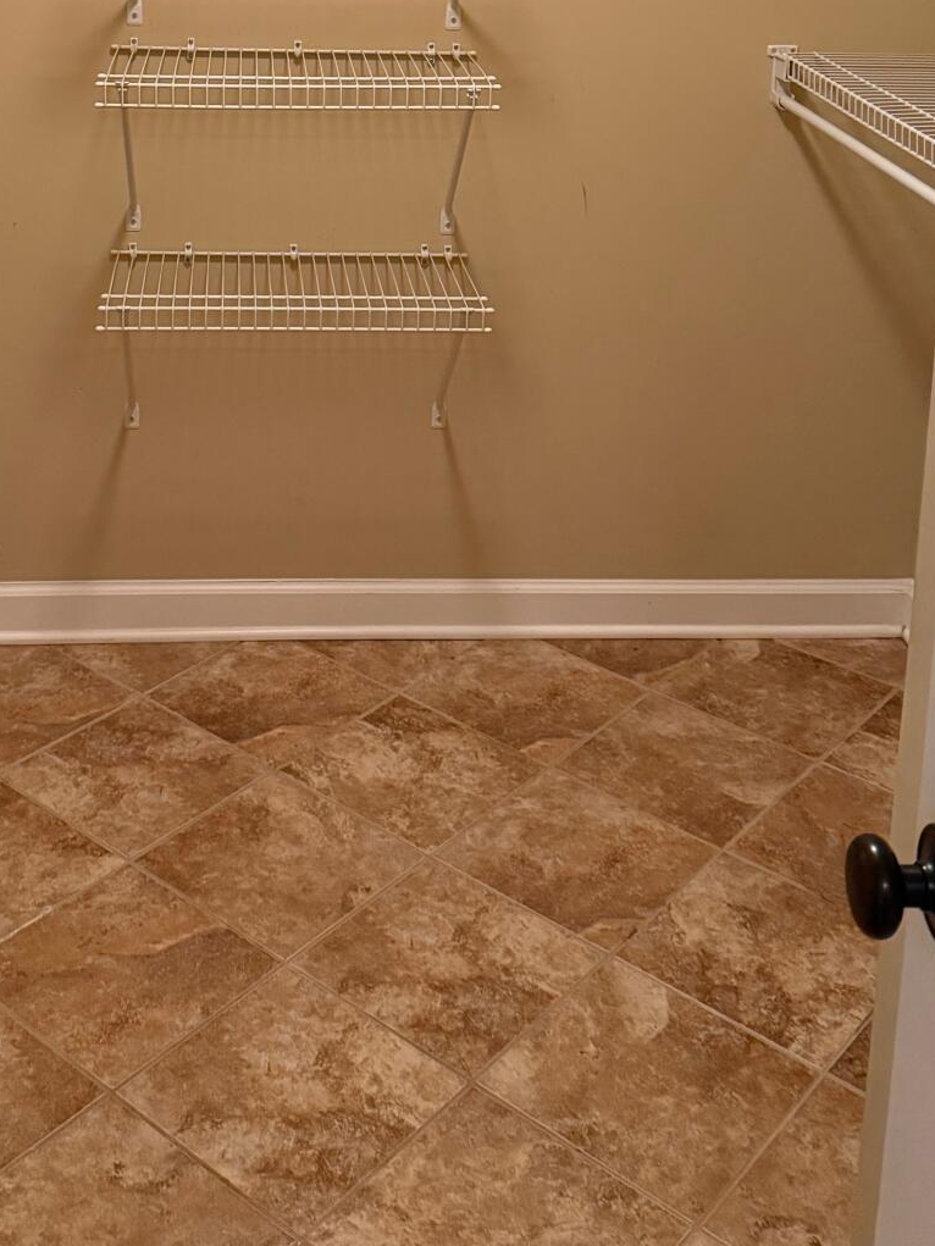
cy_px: 55
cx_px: 323
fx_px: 1692
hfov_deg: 30.7
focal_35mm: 47
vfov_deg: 37.0
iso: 640
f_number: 1.78
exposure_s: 1/60
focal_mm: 6.76
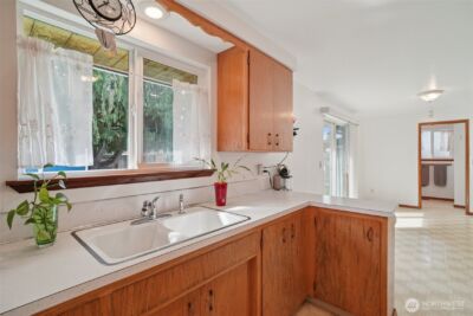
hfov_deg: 96.7
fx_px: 210
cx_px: 236
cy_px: 158
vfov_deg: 73.8
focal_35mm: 16
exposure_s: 1/100
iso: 1600
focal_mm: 16
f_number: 8
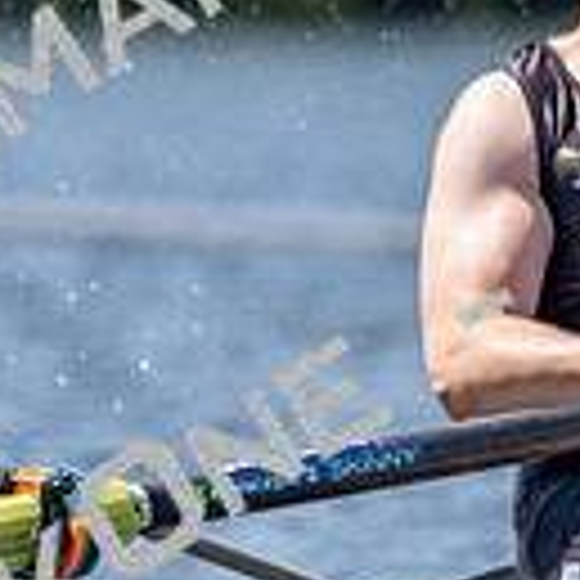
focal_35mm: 1430
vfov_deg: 1.2
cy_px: 286
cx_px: 1142
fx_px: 27108
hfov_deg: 1.2
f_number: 6.3
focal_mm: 374
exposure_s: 1/2000
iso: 400
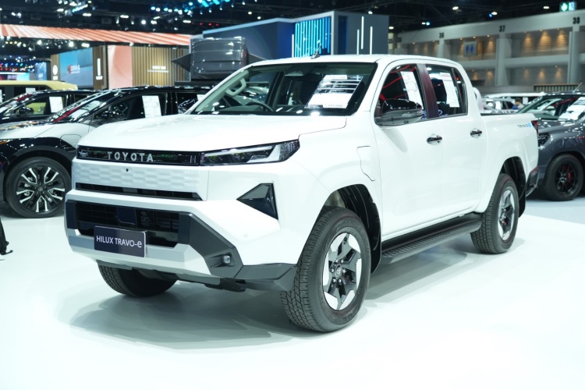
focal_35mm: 44
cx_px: 292
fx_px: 715
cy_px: 195
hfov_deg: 44.5
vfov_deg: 30.5
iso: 1000
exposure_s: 1/160
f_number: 4
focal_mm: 44
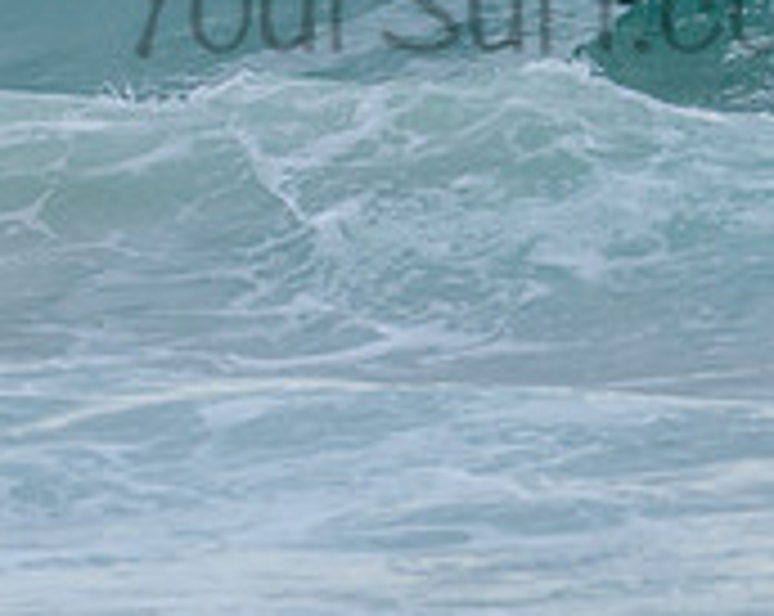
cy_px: -246
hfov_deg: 1.0
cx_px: 584
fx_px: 44456
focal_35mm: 1944
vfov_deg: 0.8
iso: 720
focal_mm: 500
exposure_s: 1/1250
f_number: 5.6
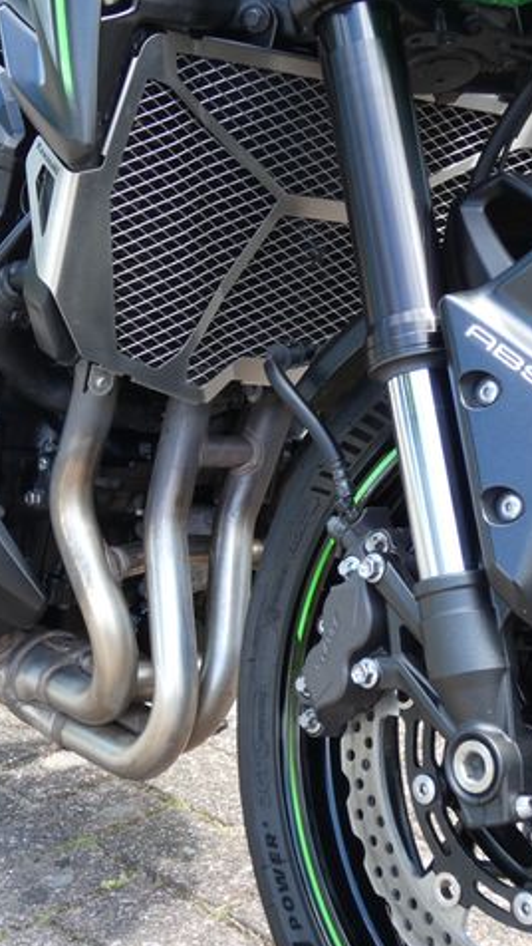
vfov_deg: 33.3
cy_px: 475
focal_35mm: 63
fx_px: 1579
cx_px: 145
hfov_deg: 19.0
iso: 80
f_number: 3.7
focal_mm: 7.8
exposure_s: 1/60
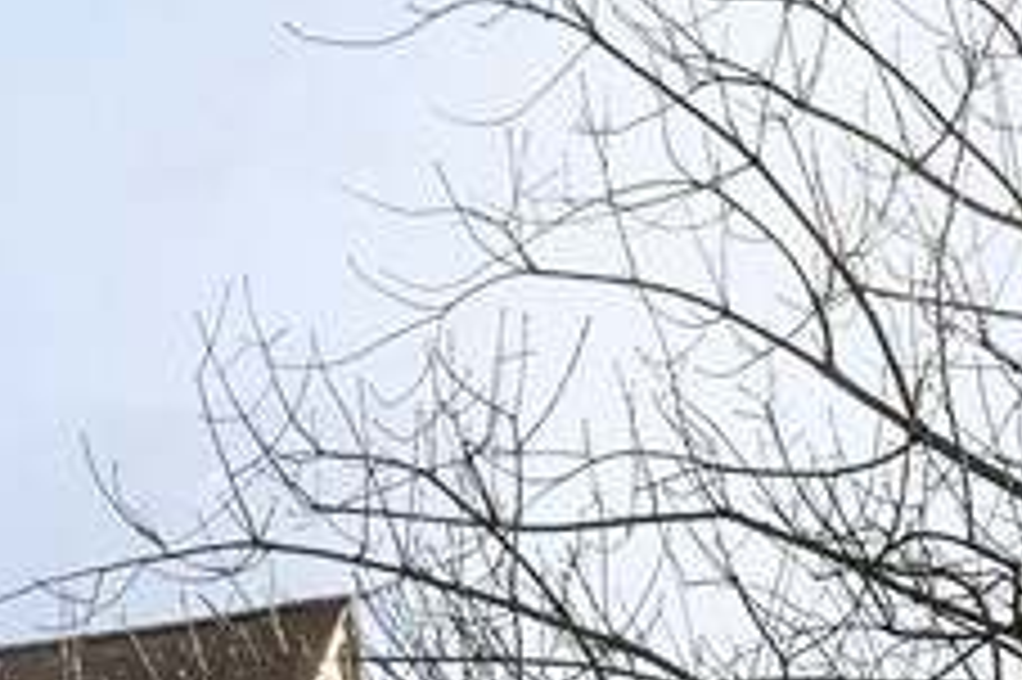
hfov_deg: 12.4
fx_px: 4482
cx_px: -522
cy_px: 1524
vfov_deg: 8.1
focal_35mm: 158
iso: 400
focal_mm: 35
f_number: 8
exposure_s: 1/500
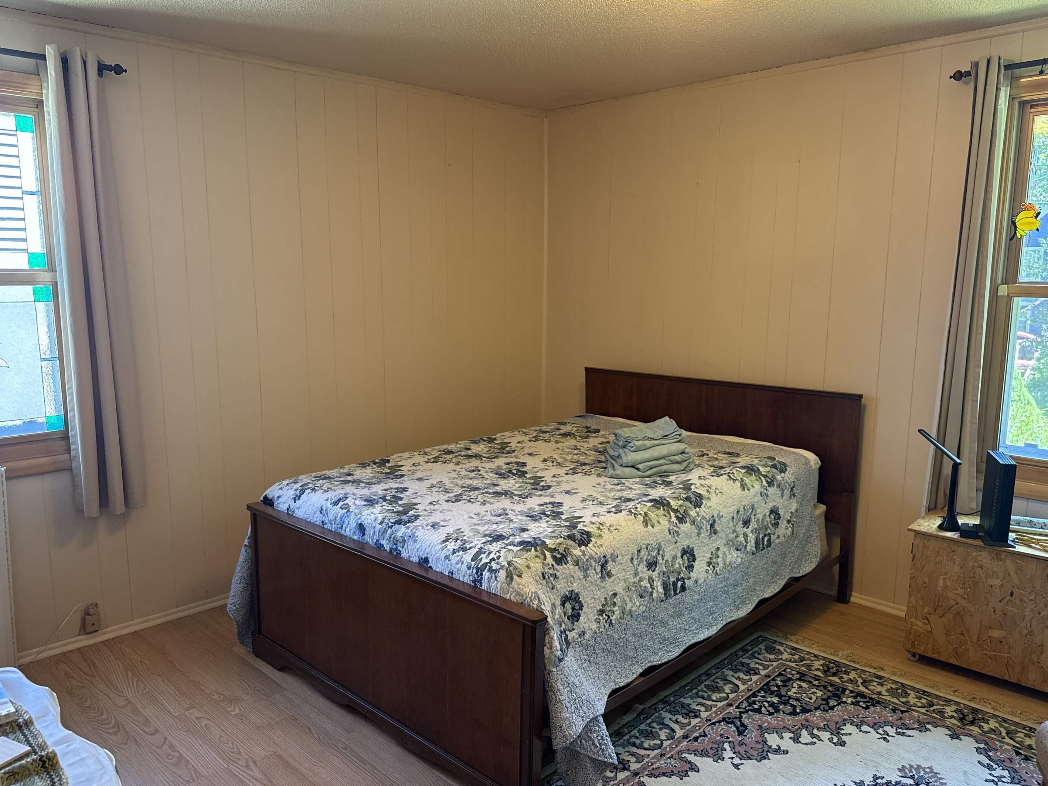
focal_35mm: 26
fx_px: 787
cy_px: 402
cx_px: 525
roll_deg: -1.2
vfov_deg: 53.1
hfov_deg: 67.3
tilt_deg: -9.0
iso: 250
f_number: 1.78
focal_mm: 6.76
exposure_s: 1/60
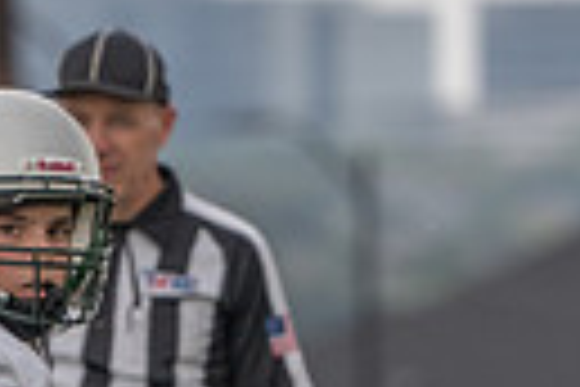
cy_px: 704
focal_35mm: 1446
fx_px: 23295
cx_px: -121
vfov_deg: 1.0
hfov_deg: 1.4
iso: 800
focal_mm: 309
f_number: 5.6
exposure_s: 1/1000
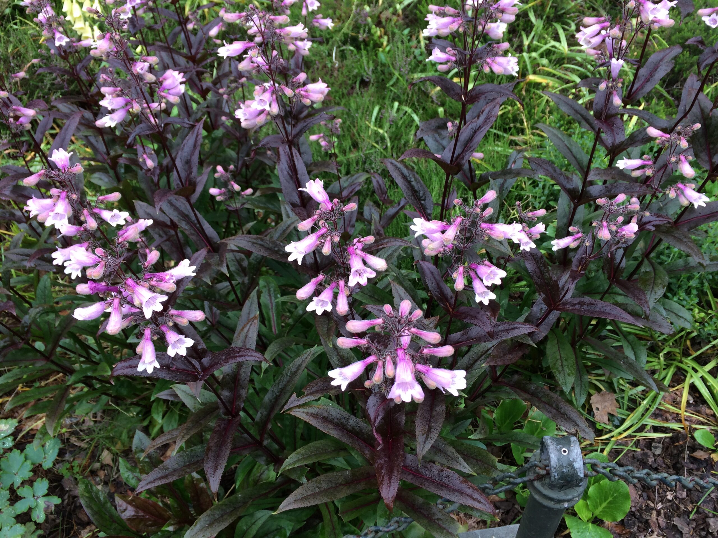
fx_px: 622
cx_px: 359
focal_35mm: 30
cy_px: 269
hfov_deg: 60.0
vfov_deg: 46.8
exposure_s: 1/120
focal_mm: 4.12
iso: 64
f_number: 2.2
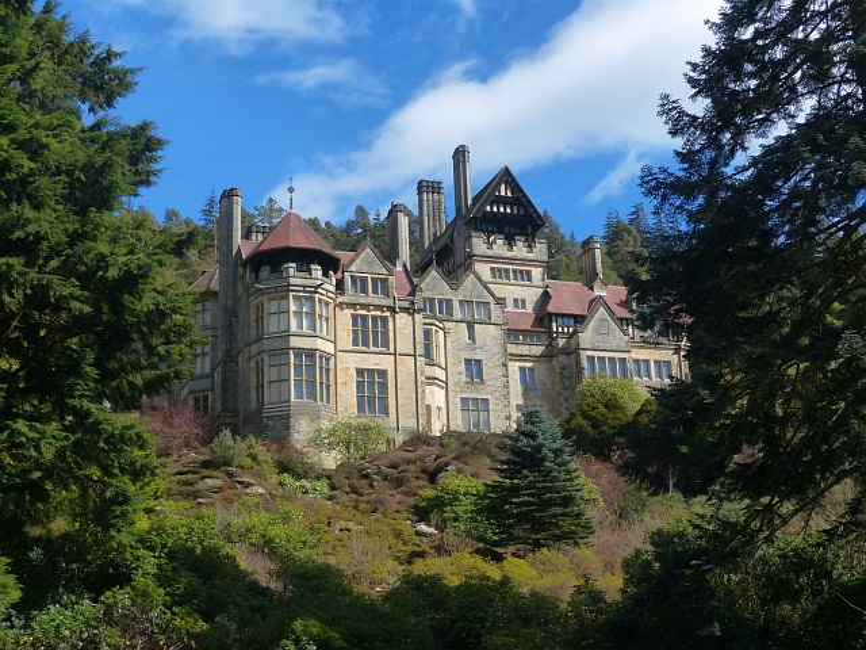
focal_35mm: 50
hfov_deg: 38.2
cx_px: 433
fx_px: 1251
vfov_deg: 29.1
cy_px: 325
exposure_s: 1/1000
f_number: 4
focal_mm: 9.1
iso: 160
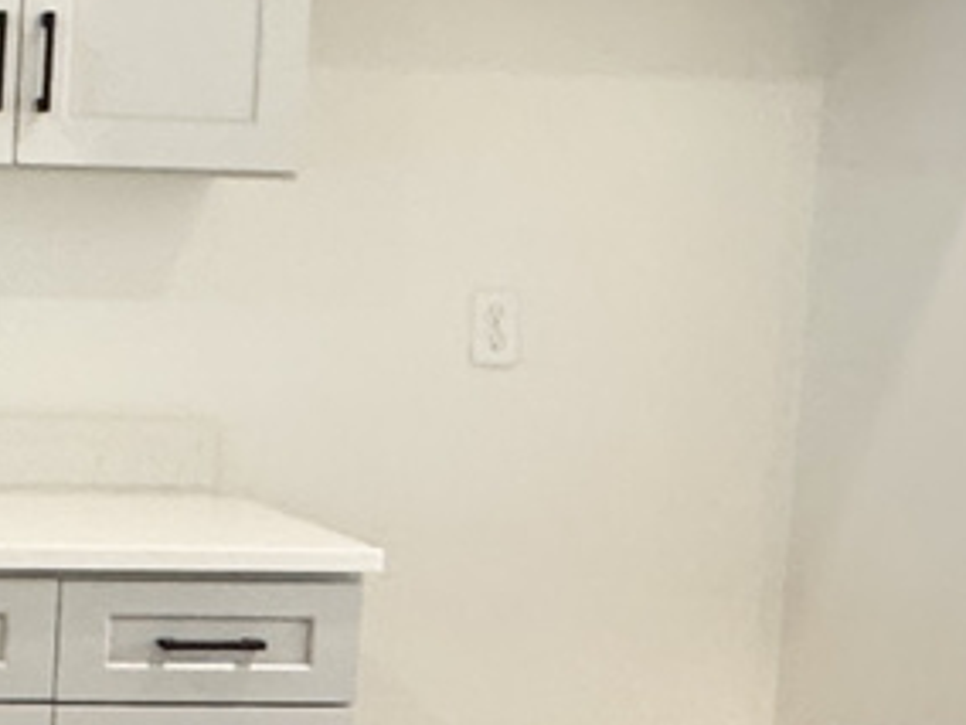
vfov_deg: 14.6
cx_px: -425
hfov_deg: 17.7
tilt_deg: -6.6
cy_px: 429
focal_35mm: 101
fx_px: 2819
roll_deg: -2.4
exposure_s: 1/120
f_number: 2.2
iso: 250
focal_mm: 2.22
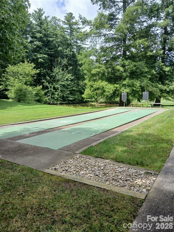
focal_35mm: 26
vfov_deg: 67.3
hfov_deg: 53.1
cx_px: 87
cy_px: 116
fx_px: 174
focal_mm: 3.98
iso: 20
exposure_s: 1/351
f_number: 1.8
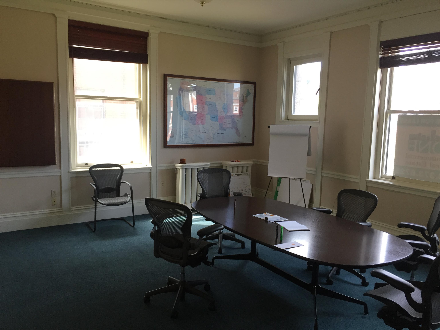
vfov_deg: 48.2
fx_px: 369
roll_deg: -2.8
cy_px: 165
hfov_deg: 61.7
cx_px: 220
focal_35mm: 29
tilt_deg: -9.7
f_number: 2.2
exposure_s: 1/30
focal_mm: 4.15
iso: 32
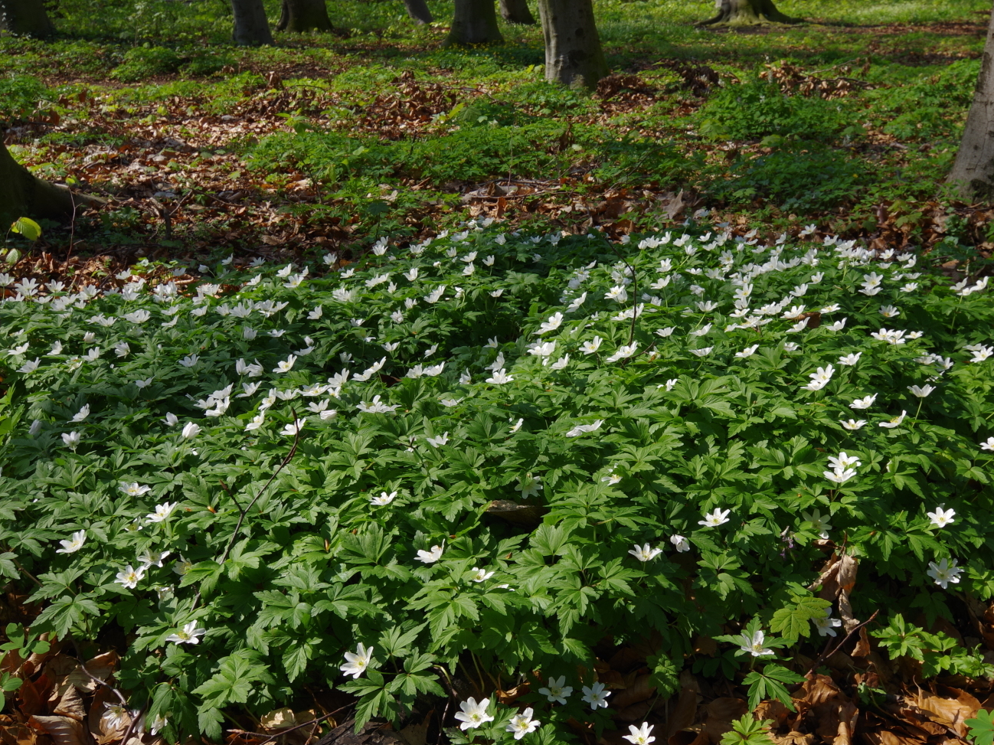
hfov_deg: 46.8
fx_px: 1148
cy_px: 370
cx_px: 538
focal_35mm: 40
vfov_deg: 35.9
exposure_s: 1/50
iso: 100
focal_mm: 24
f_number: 14
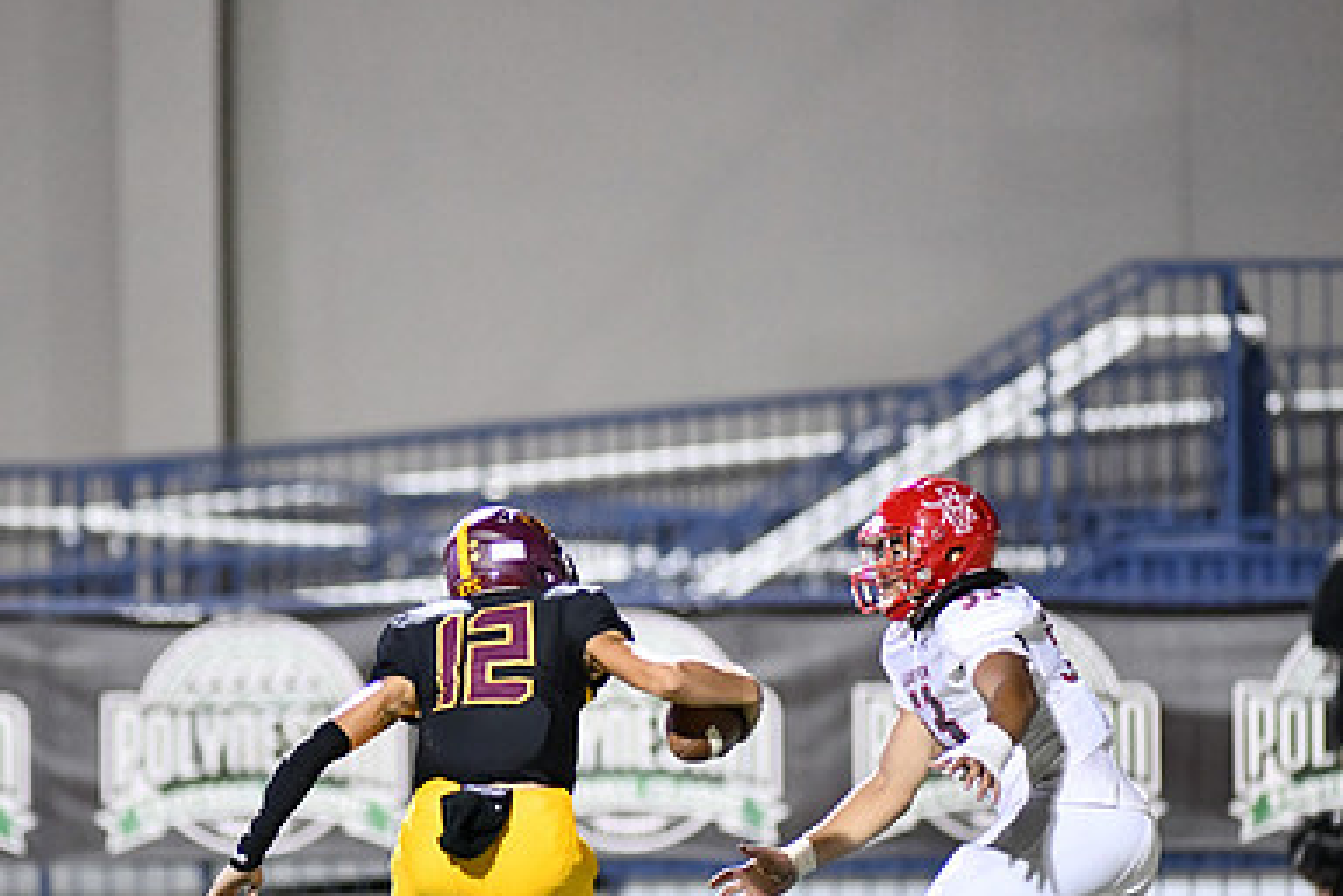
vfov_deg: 3.0
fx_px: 16868
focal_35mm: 452
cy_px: 608
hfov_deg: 4.6
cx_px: 537
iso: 9000
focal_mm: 300
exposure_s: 1/1000
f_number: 2.8
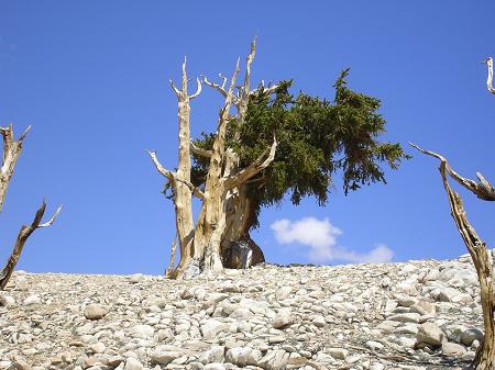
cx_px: 248
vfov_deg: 13.0
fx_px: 1629
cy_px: 185
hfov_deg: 17.3
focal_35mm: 114
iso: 64
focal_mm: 17.4
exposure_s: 1/400
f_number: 7.1
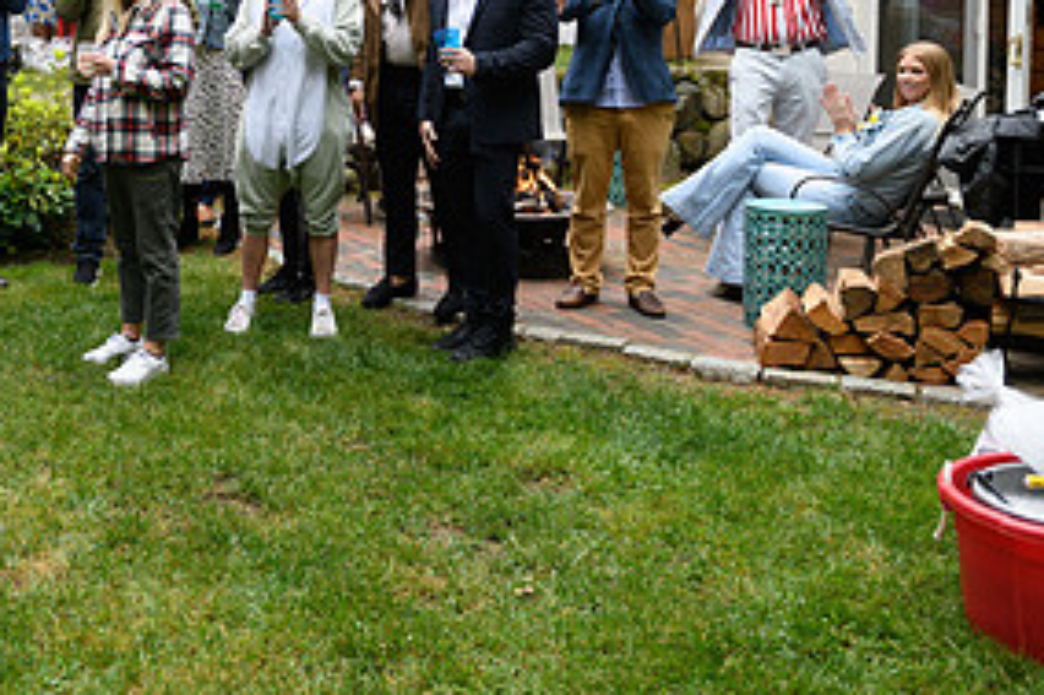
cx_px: 143
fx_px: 1420
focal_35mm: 49
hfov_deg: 38.1
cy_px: 2
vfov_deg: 26.1
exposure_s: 1/125
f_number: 3.2
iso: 200
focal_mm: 24
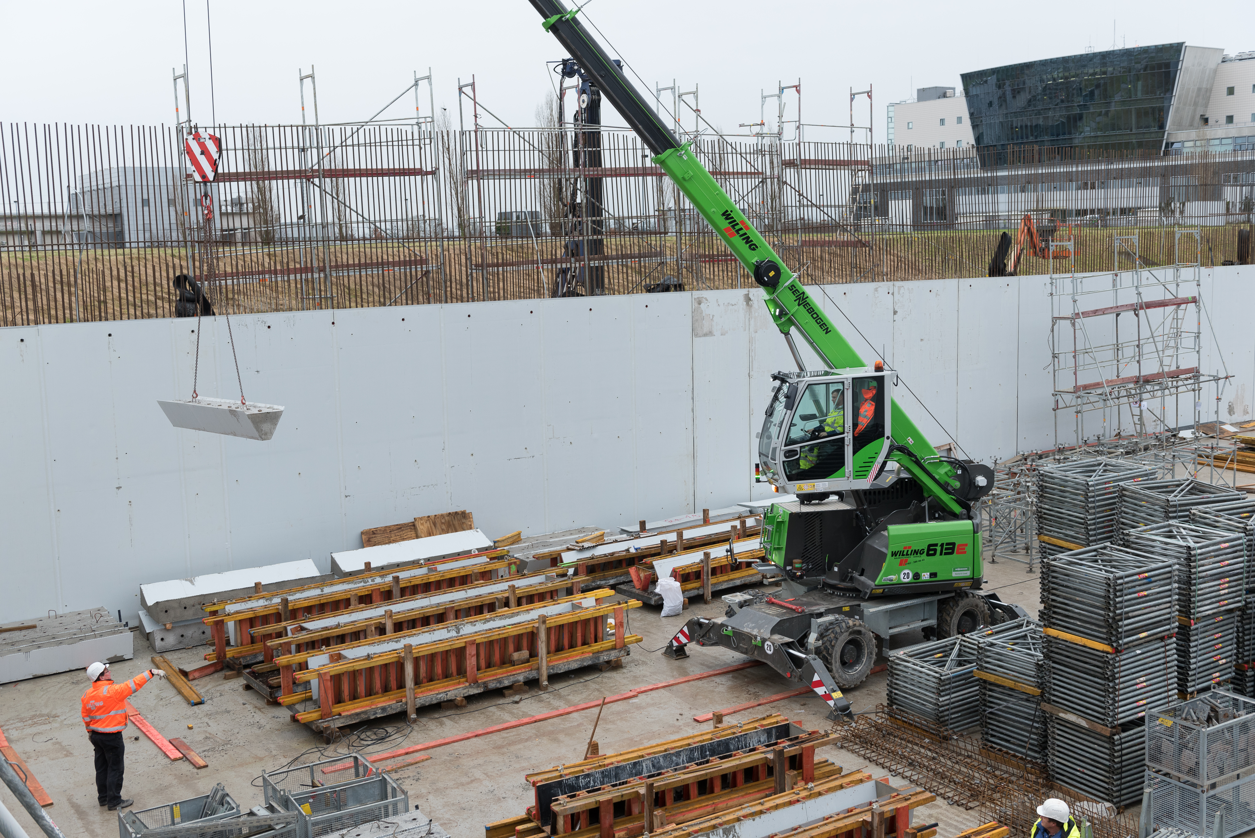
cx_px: 628
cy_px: 419
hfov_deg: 50.7
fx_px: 1325
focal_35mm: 38
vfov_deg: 35.1
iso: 400
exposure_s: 1/160
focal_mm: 38
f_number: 5
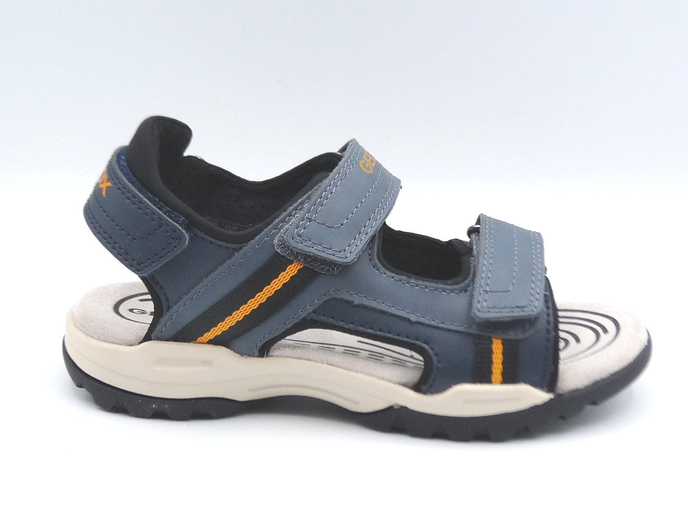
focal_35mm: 62
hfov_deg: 31.2
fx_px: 1232
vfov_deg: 23.7
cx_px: 344
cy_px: 258
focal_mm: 6.2
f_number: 4
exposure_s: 1/250
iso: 100
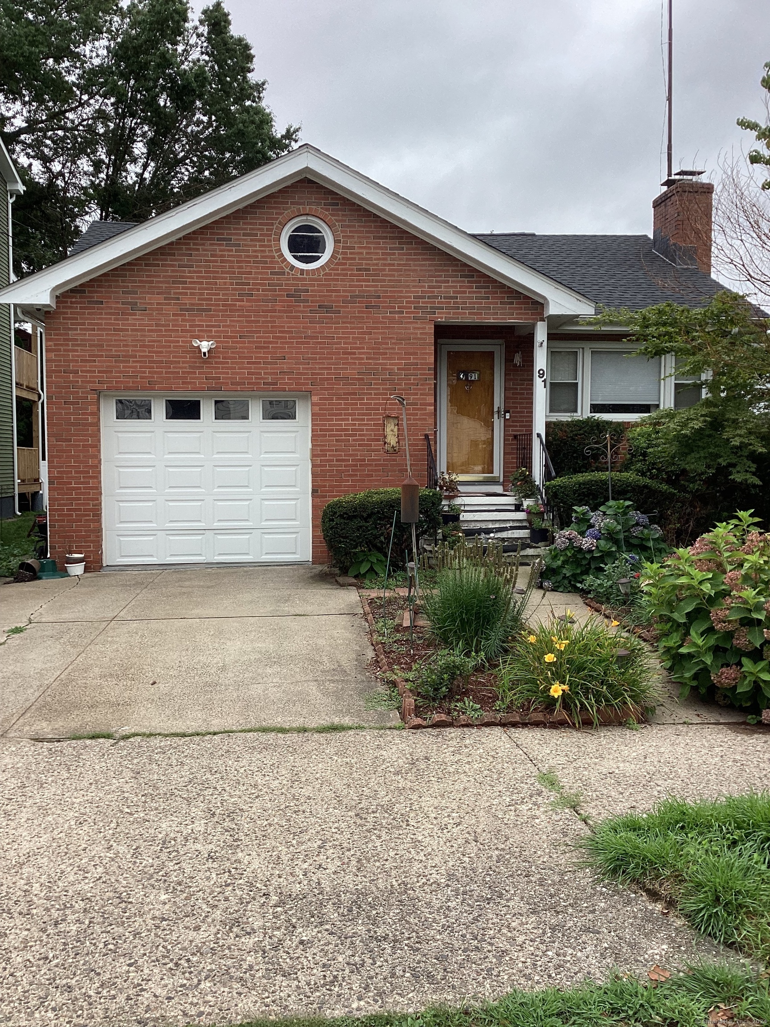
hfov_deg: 45.4
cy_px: 514
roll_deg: -0.1
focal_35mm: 31
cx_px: 385
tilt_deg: -3.6
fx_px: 919
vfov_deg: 58.4
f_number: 2.4
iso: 25
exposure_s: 1/289
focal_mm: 3.3
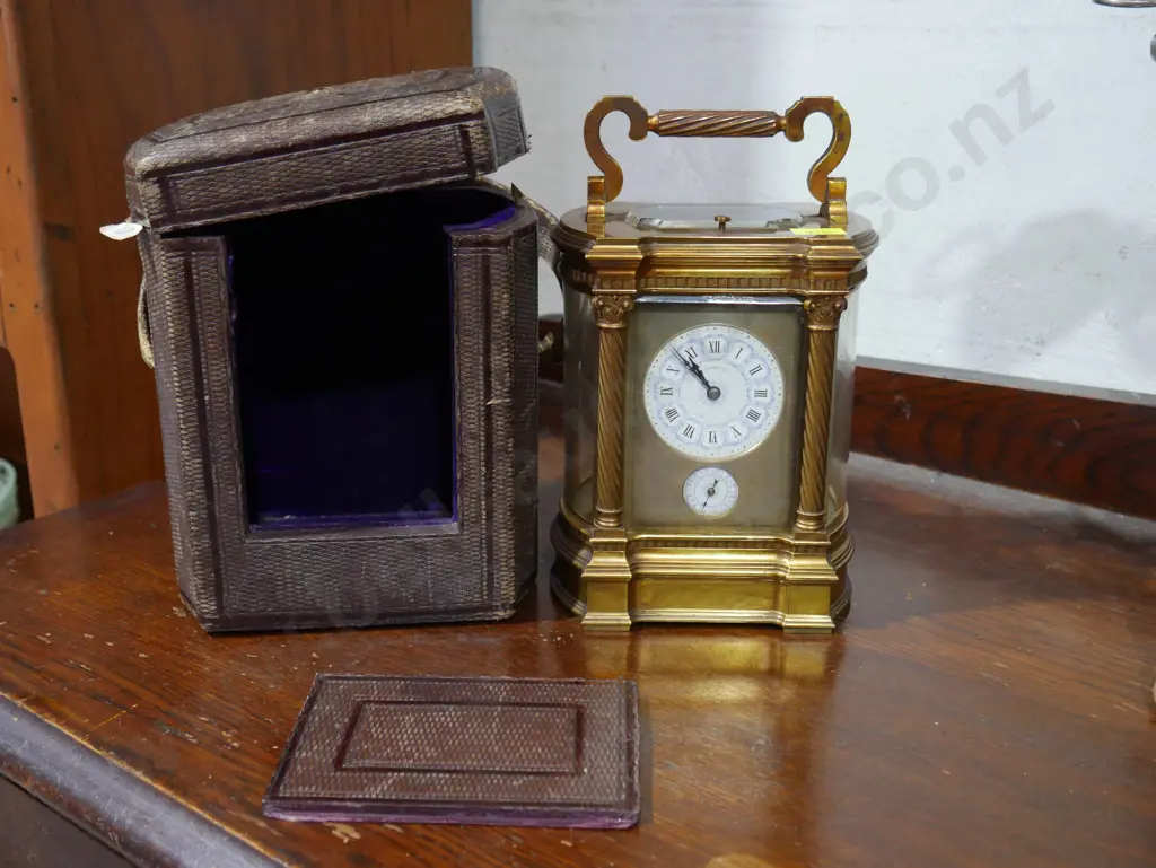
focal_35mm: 40
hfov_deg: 46.8
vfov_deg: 36.0
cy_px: 434
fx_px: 1336
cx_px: 578
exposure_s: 1/60
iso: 1000
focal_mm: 20
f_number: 4.4
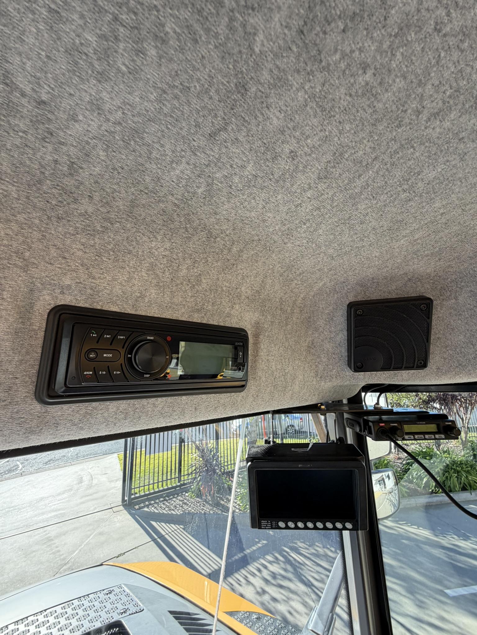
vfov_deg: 102.1
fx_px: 257
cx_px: 238
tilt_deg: +13.1
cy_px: 318
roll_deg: +0.8
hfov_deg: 85.7
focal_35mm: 14
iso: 64
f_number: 2.2
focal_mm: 2.22
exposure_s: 1/150
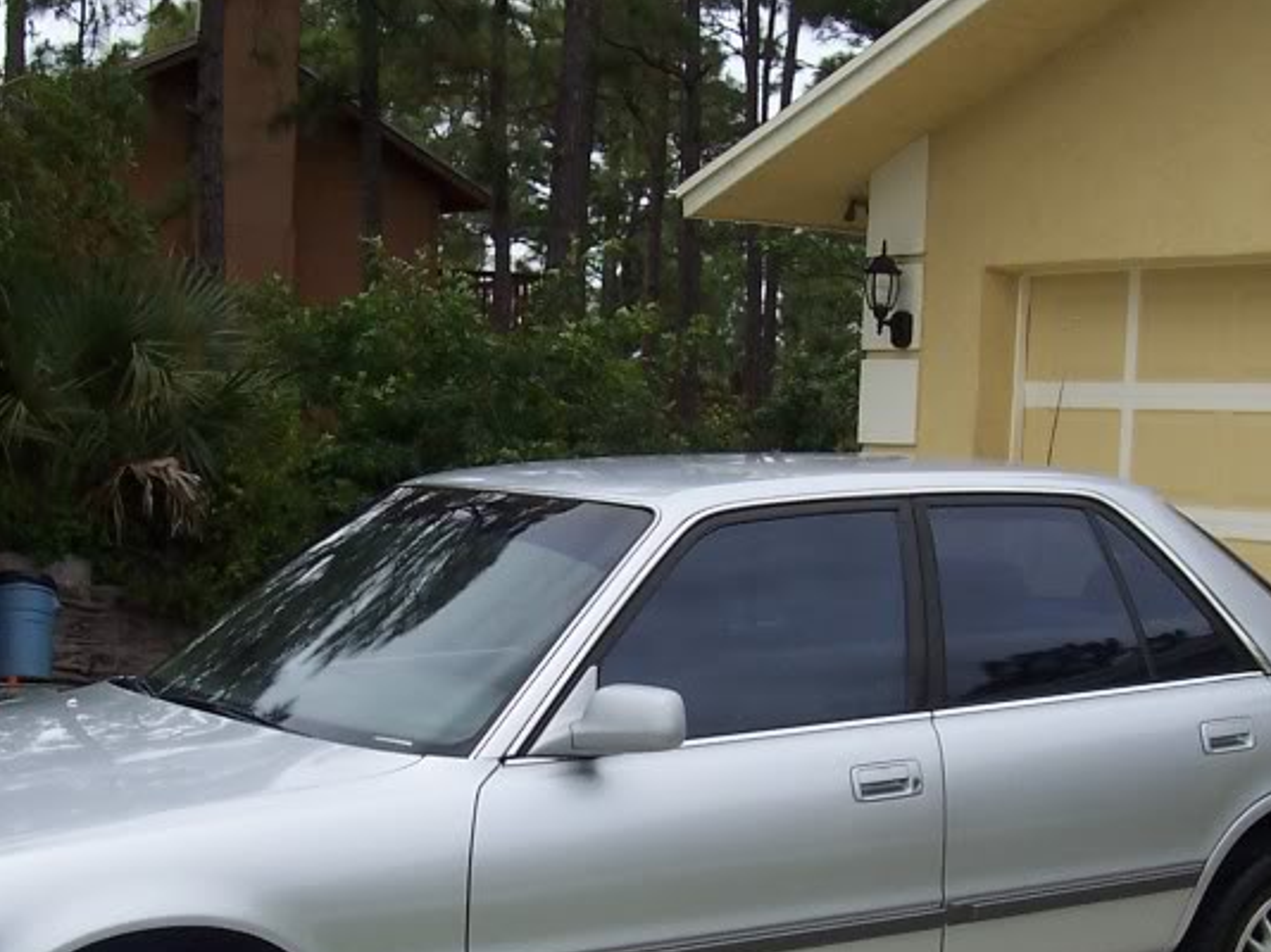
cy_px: 676
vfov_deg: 20.6
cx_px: 566
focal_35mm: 71
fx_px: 2606
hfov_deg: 27.4
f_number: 5.6
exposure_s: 1/500
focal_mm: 5.6
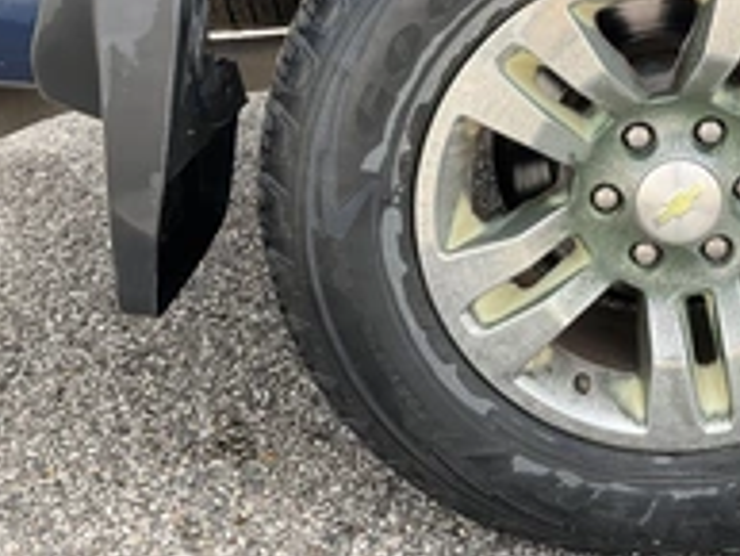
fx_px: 1283
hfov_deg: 30.9
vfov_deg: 23.3
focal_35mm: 60
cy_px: -15
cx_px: 644
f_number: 1.8
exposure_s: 1/331
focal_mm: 3
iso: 25
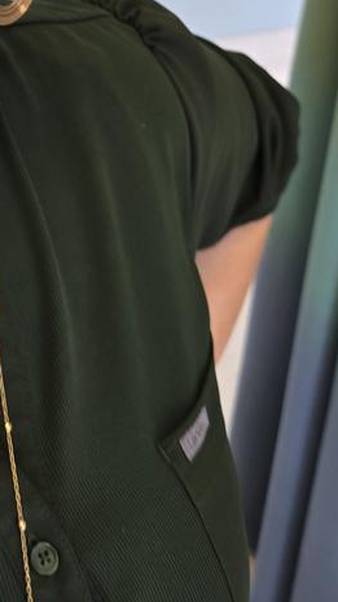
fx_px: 1101
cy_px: -122
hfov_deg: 16.5
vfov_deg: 27.0
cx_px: -95
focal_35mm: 69
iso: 32
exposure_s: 1/50
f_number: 1.7
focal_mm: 6.3
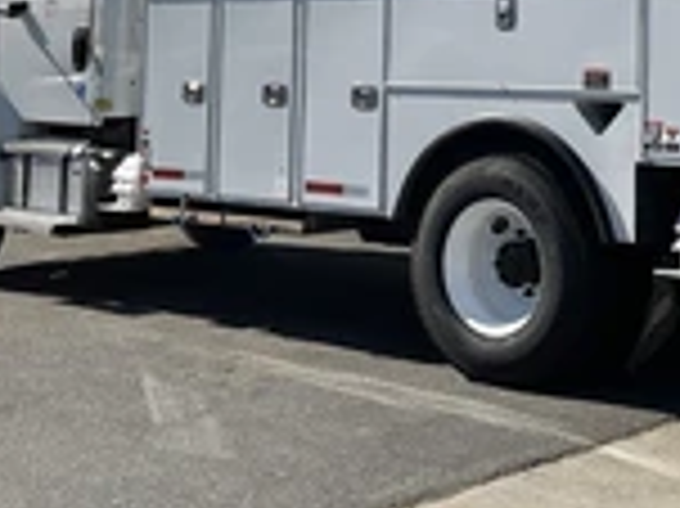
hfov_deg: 24.6
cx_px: 617
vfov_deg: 18.5
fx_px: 1511
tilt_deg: +1.1
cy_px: -36
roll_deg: -3.4
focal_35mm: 77
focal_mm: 3
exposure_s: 1/2058
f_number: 1.8
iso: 16
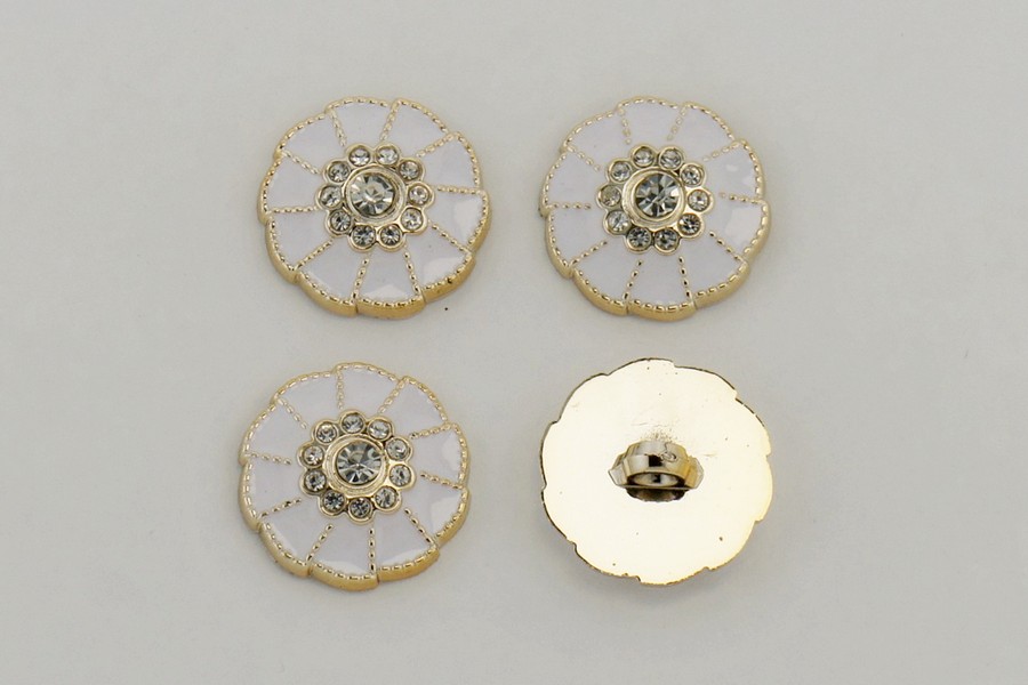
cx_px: 514
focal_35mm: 82
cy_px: 342
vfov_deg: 16.6
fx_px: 2356
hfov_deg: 24.6
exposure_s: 1/640
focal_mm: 55
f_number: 9
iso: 200
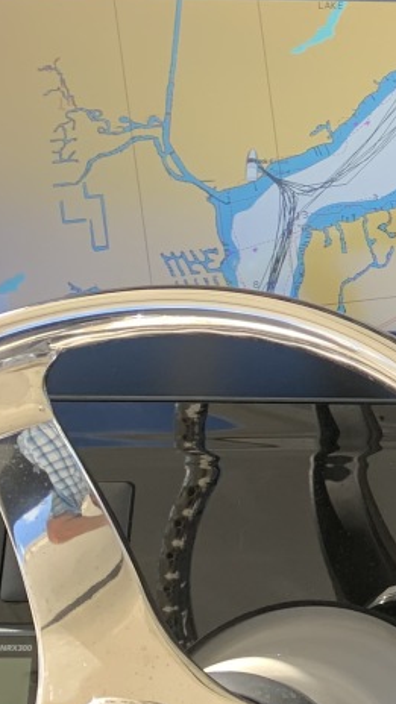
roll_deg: -2.6
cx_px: 960
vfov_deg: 23.8
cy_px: 126
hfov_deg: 11.4
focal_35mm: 88
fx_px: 1643
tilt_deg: -26.5
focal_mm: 4.25
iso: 25
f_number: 1.8
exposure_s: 1/149
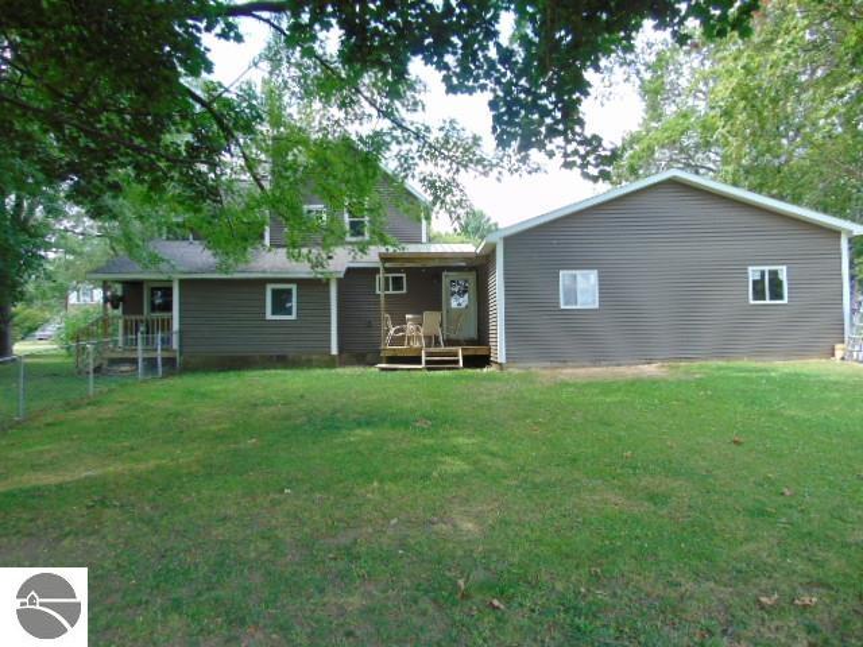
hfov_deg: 69.4
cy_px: 324
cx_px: 432
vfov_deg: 54.9
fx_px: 623
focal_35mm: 25
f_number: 3
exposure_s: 1/200
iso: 80
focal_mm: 4.5
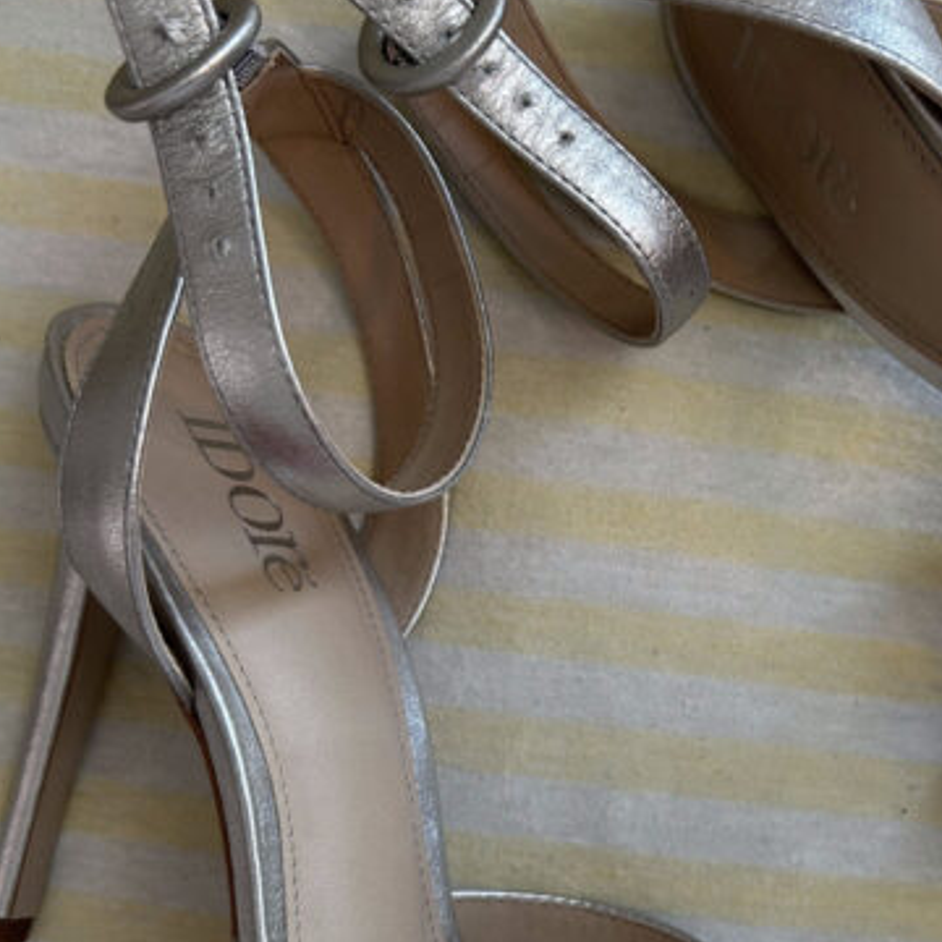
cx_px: 743
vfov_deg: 33.2
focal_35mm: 51
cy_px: 591
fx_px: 1570
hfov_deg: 32.5
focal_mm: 5.7
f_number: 1.5
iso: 80
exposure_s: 1/120
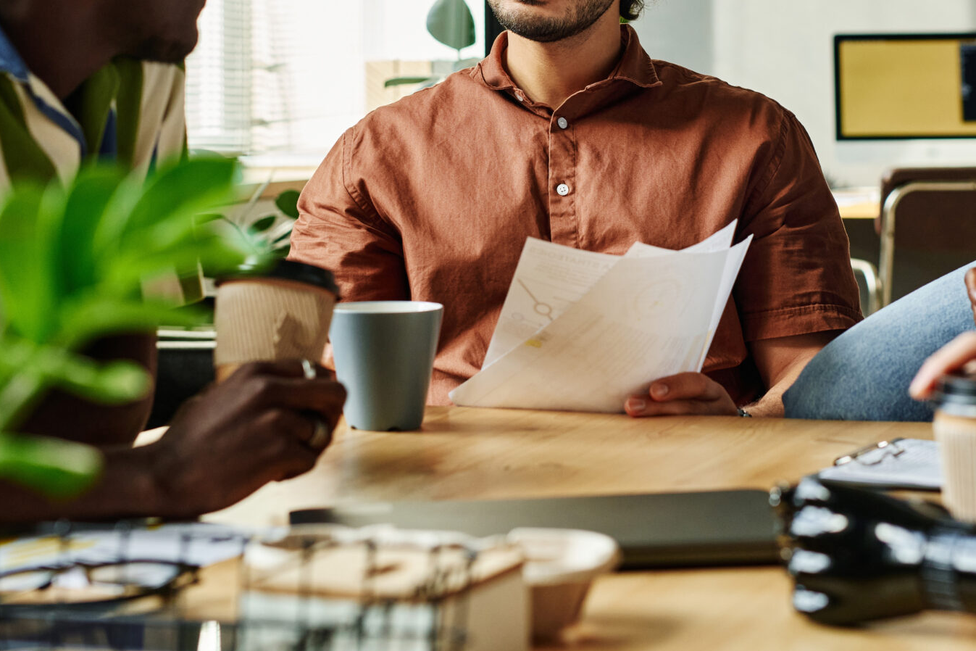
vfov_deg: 14.2
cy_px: 45
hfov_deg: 21.4
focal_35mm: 95
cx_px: 584
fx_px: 2575
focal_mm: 50
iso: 640
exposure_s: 1/250
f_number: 4
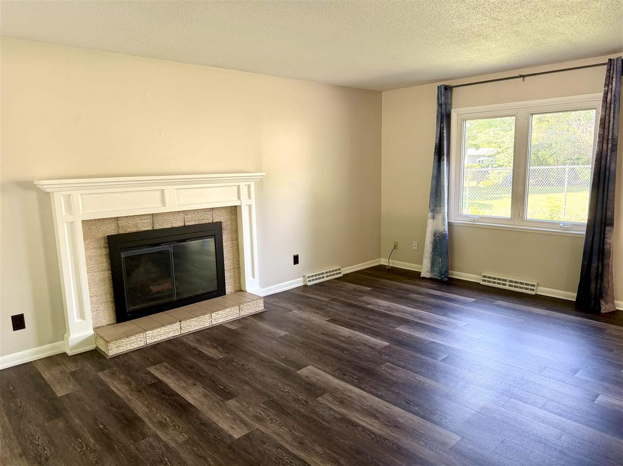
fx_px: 432
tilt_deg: -9.3
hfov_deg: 71.6
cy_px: 233
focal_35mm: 24
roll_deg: +1.4
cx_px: 312
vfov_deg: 56.8
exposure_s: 1/88
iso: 200
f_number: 1.78
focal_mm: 6.76
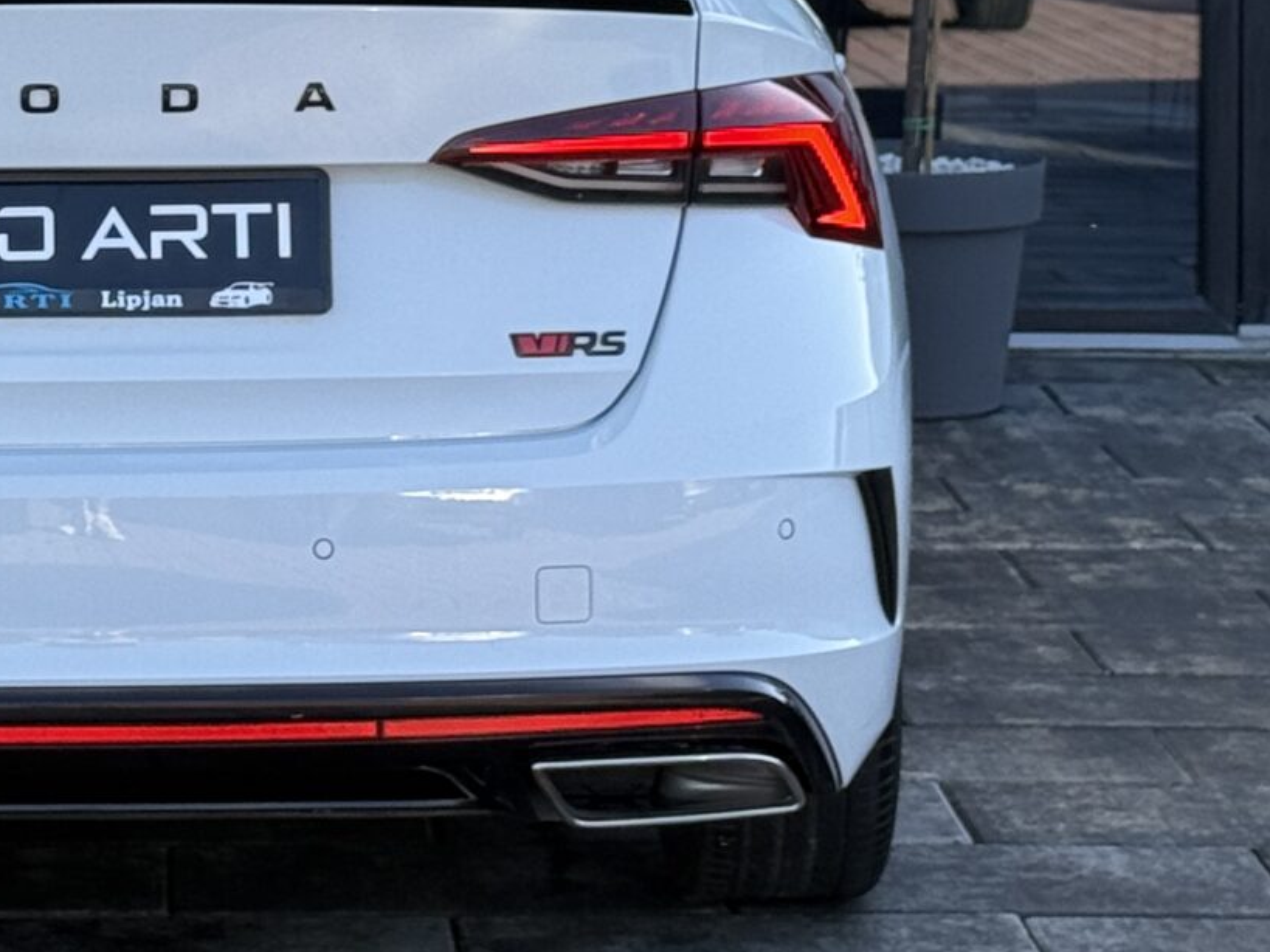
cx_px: 33
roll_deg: +0.3
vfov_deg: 9.7
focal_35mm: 150
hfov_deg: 13.0
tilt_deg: -1.7
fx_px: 5502
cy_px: -188
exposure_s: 1/1027
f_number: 1.78
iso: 80
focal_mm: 6.76
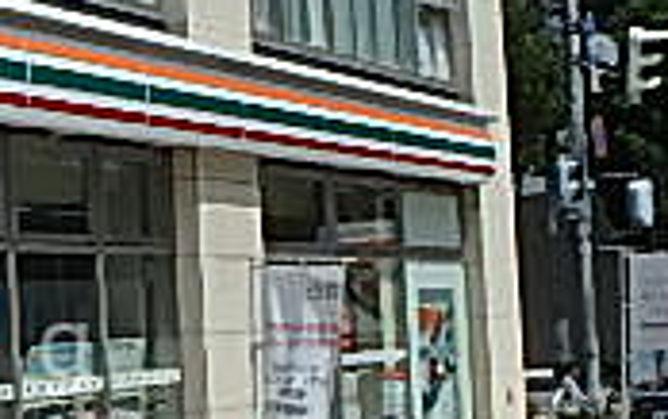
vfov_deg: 15.8
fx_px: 1494
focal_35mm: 82
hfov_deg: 22.9
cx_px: -154
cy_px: 350
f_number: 6
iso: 125
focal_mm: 3.7
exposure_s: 1/800
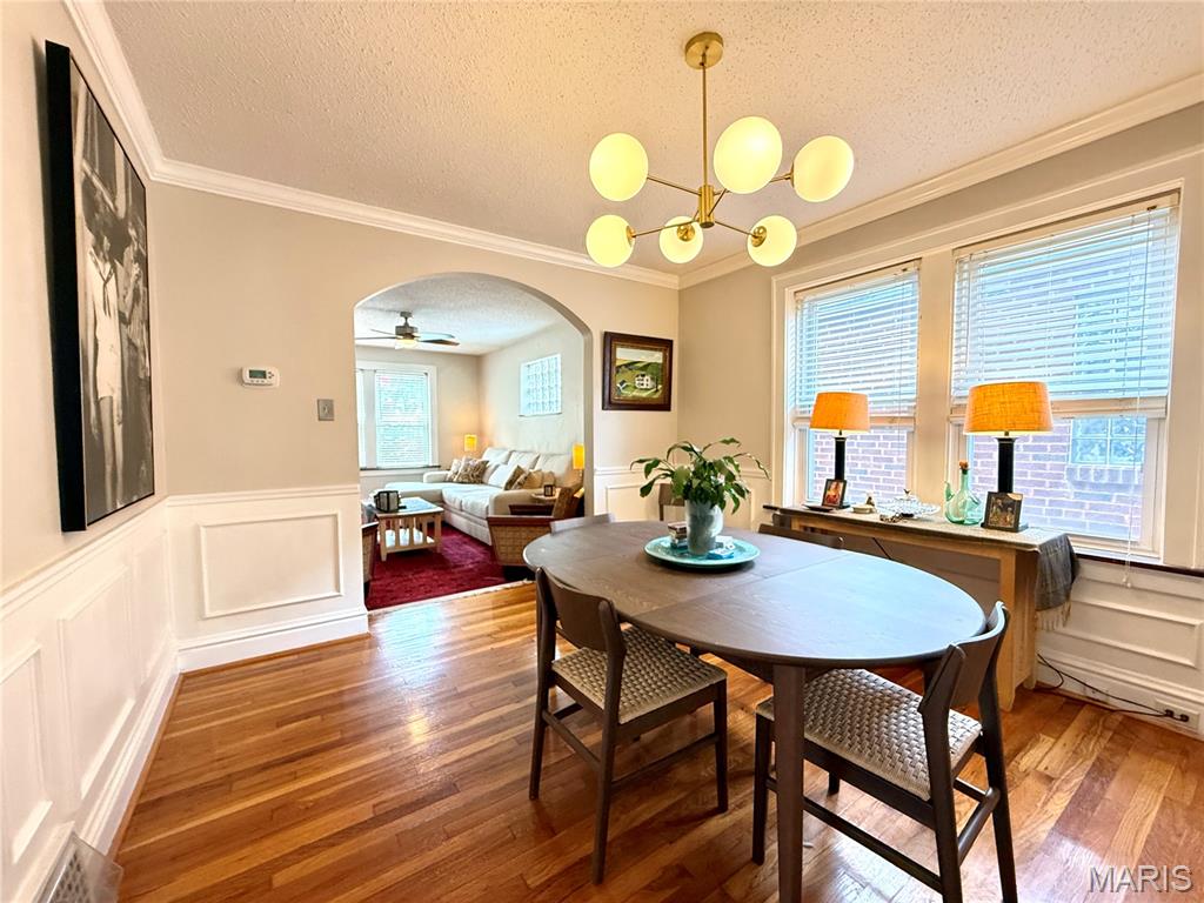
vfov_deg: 85.7
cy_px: 452
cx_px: 602
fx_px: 487
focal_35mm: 14
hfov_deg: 102.1
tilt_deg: -1.8
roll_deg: -0.7
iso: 400
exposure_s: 1/120
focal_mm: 2.22
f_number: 2.2
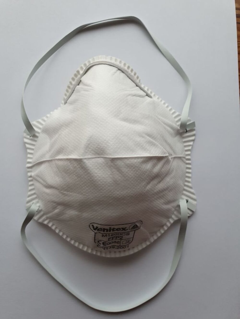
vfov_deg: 67.3
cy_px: 160
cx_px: 120
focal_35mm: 26
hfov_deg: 53.1
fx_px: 240
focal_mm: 4.32
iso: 80
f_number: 2.4
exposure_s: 1/100
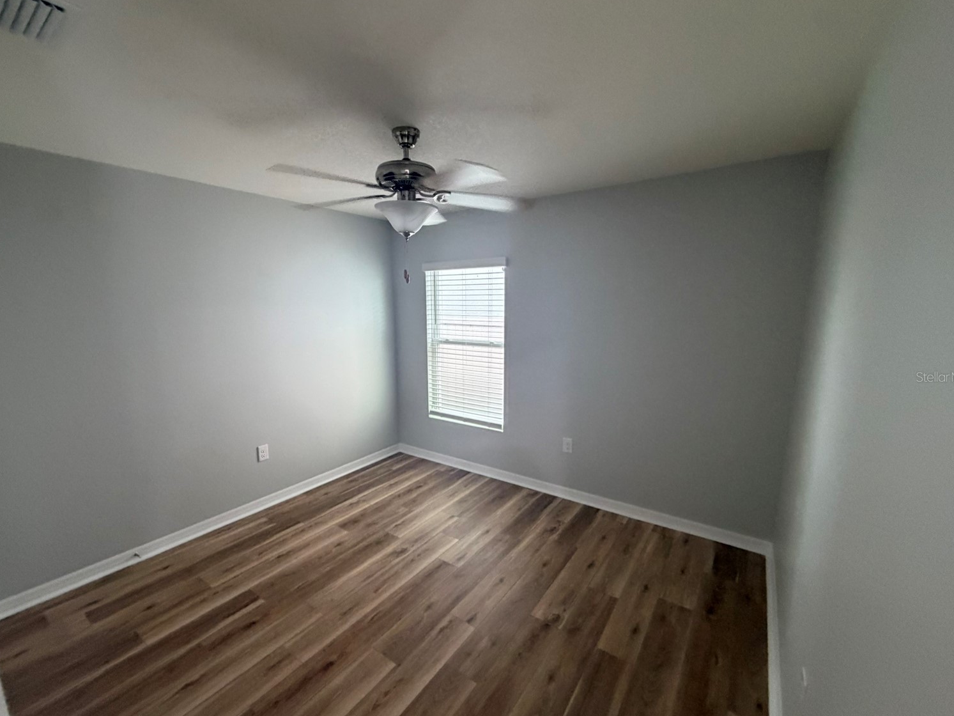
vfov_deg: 81.7
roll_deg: +0.6
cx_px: 465
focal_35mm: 15
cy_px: 377
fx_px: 413
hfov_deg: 98.1
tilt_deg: -7.1
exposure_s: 1/60
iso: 400
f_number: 2.2
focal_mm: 2.22
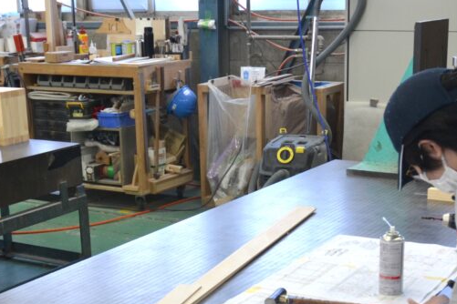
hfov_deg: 29.2
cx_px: 223
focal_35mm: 69
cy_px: 264
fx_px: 876
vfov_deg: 19.4
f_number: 4.5
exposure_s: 1/80
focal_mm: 18
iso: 400
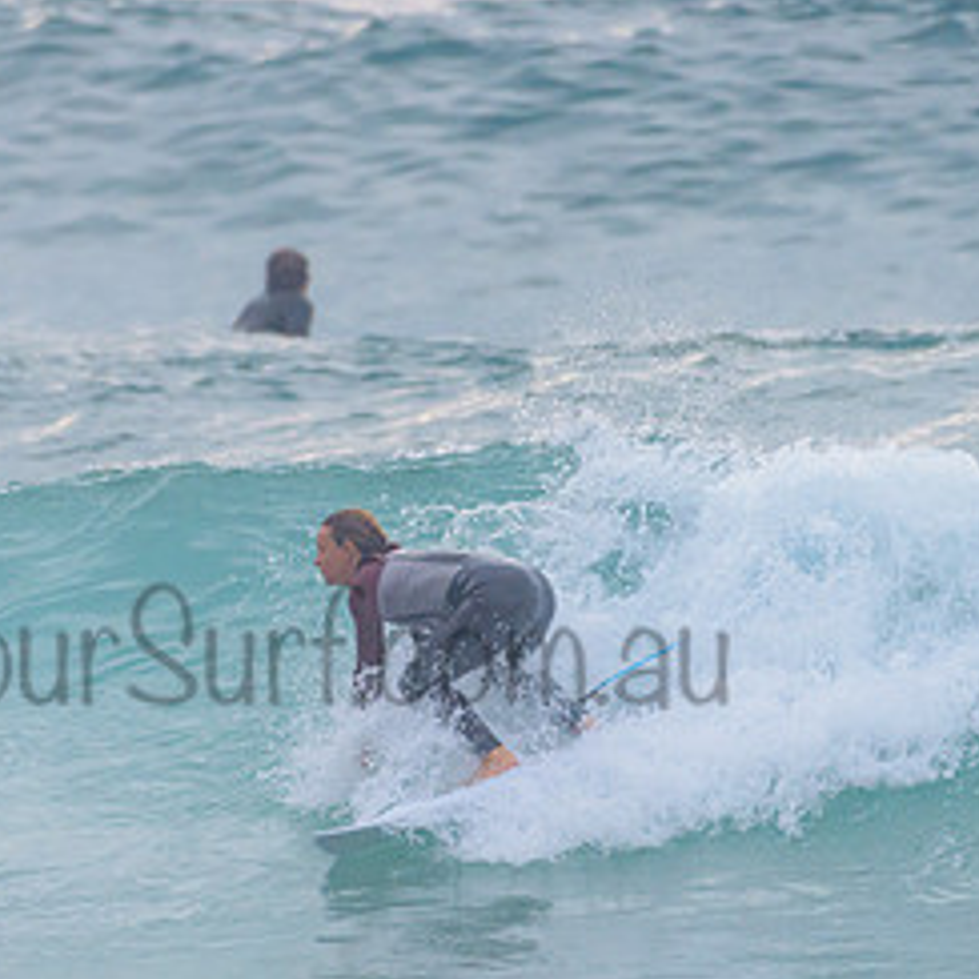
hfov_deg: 1.4
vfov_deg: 1.4
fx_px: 39644
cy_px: 597
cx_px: 270
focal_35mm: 1239
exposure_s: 1/1250
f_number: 5.6
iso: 560
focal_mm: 500
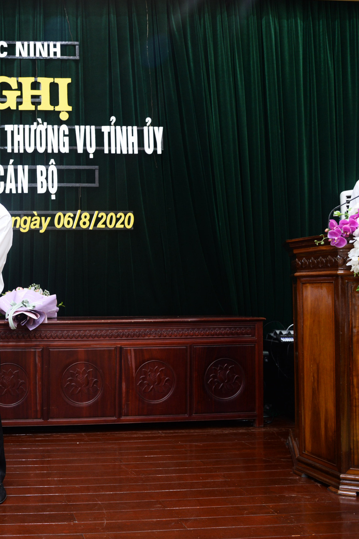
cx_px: -18
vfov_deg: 51.9
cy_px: 268
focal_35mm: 37
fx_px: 554
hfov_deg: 32.4
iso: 800
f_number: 4.5
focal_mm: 24
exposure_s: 1/15
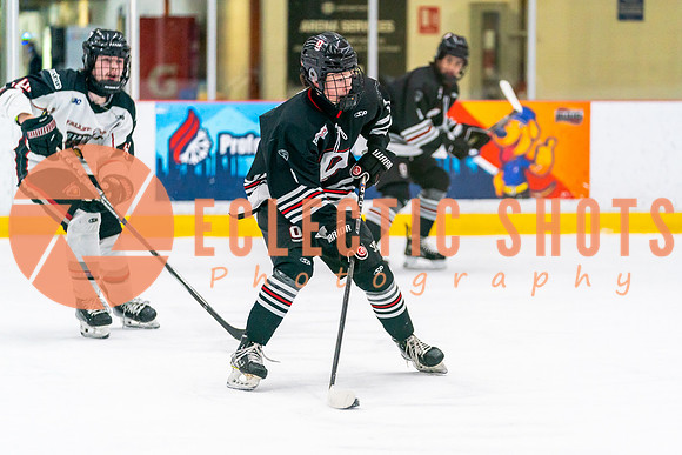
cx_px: 358
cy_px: 239
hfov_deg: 11.5
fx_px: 3385
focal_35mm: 179
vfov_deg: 7.7
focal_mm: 152
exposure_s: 1/1250
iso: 3200
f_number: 2.8
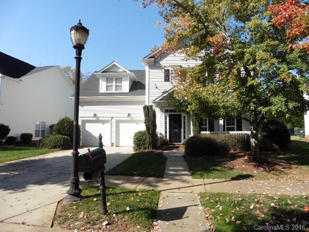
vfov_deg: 56.8
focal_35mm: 24
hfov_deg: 71.6
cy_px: 116
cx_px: 154
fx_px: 214
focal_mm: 4.3
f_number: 4
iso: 100
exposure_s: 1/640
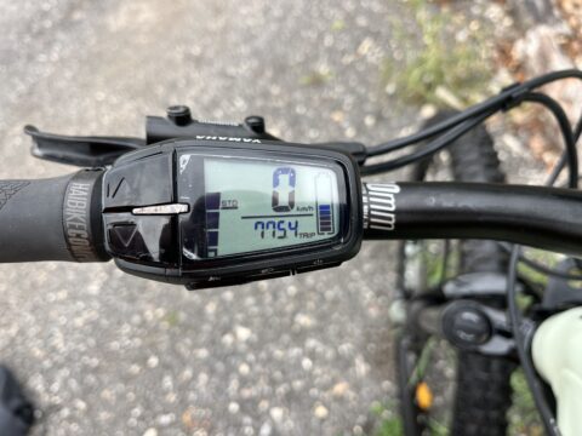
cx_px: 291
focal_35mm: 26
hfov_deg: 67.3
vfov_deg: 53.1
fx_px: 437
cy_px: 218
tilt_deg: -54.6
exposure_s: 1/323
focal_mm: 5.1
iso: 50
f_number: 1.6
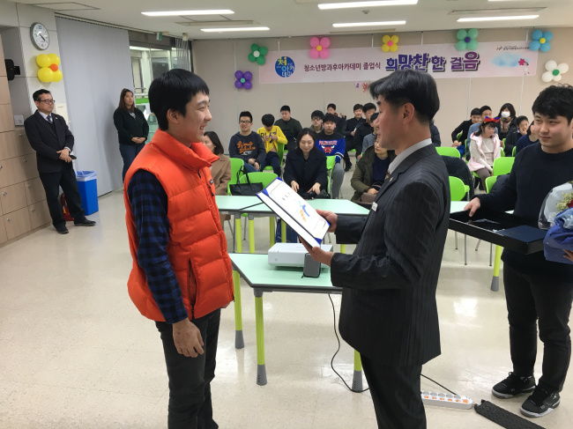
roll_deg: +1.9
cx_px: 286
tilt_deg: -14.4
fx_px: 480
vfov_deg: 48.2
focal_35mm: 29
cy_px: 214
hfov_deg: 61.7
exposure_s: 1/30
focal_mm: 4.15
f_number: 2.2
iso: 50
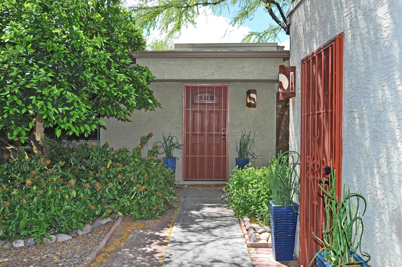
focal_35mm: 35
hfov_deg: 54.5
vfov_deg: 37.8
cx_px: 201
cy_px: 134
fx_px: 391
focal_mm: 35
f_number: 8
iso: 320
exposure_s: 1/320
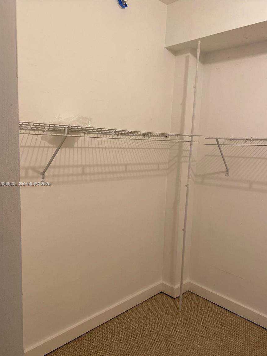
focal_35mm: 27
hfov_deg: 51.4
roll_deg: -2.4
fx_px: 278
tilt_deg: -7.8
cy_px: 184
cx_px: 132
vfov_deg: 65.3
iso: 250
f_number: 1.8
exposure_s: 1/60
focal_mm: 4.25
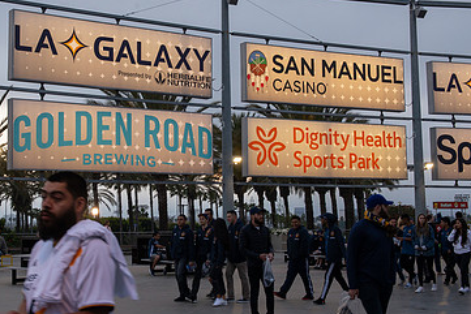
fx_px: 798
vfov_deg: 22.3
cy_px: 145
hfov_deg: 32.6
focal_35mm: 61
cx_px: 154
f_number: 10
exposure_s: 1/80
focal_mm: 38
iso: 400
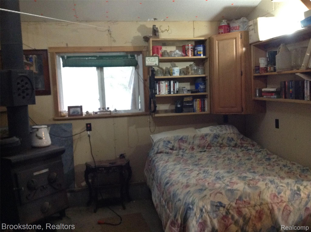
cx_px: 156
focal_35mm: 35
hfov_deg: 52.7
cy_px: 116
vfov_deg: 40.6
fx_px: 314
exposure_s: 1/15
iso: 500
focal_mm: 4.28
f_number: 2.4
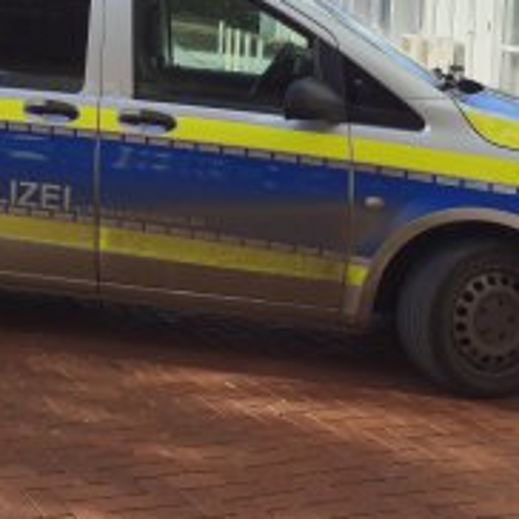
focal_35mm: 67
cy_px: 23
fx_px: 1137
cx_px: -114
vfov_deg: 24.7
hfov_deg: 23.4
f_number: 1.8
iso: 50
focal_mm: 5.54
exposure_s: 1/1014
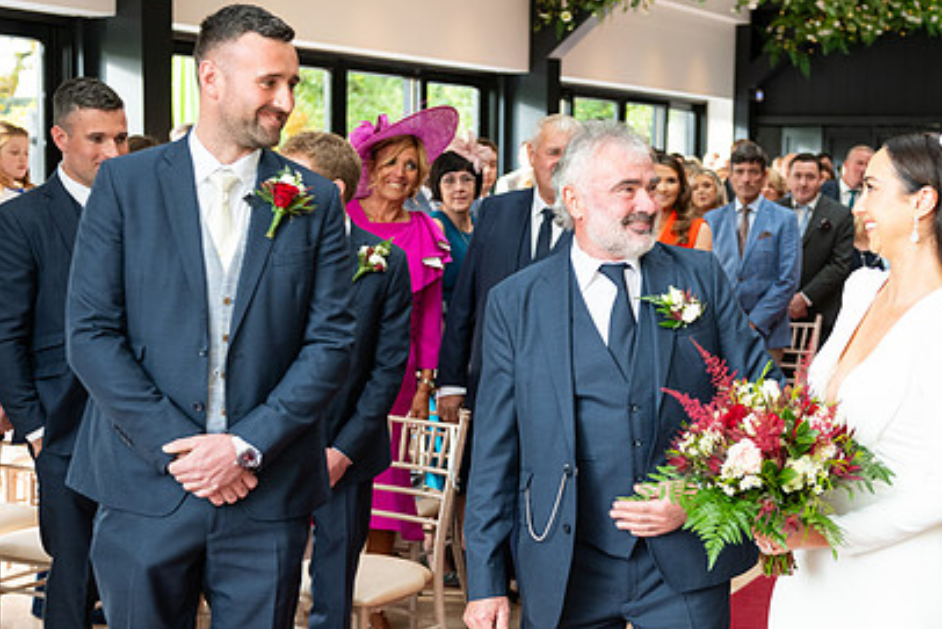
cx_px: 575
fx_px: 1570
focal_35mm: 60
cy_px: 331
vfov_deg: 22.6
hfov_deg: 33.3
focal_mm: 42
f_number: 3.5
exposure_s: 1/160
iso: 640
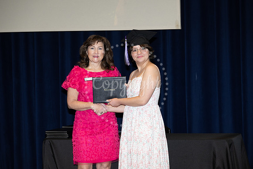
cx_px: 126
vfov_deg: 13.7
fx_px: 703
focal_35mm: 100
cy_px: 84
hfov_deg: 20.4
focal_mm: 100
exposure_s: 1/80
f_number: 5.6
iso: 640
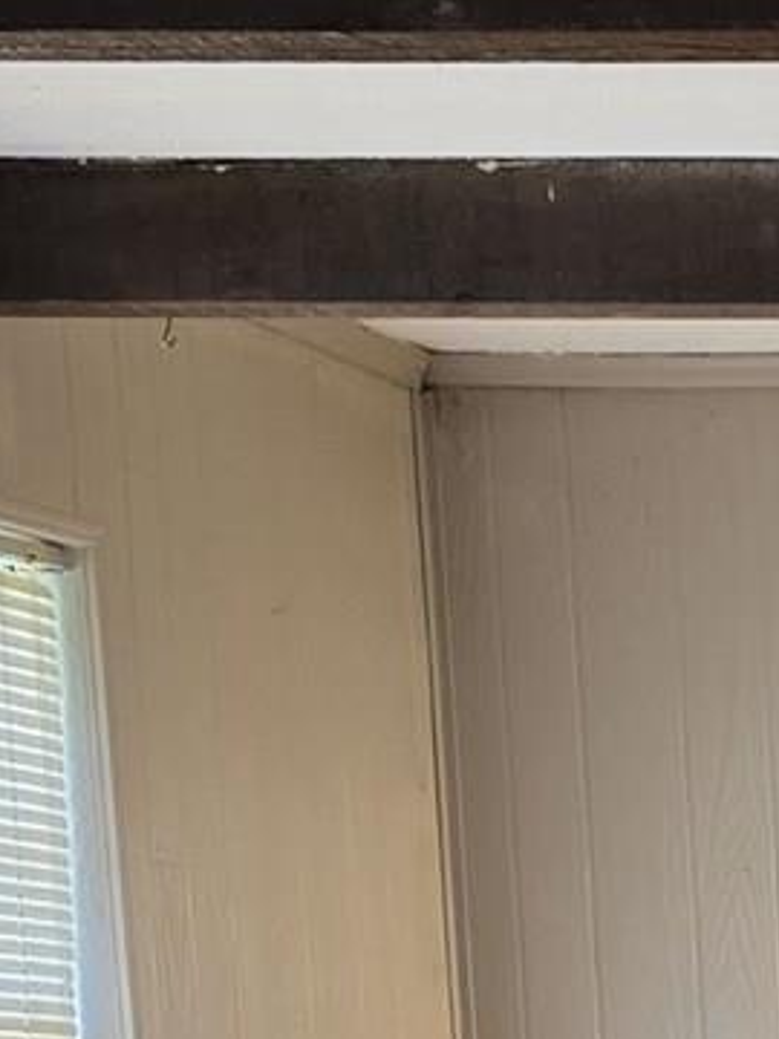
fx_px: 4411
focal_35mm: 147
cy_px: 1749
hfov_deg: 8.8
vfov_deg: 12.5
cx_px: 2095
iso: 250
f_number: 1.7
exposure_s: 1/120
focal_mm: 6.3
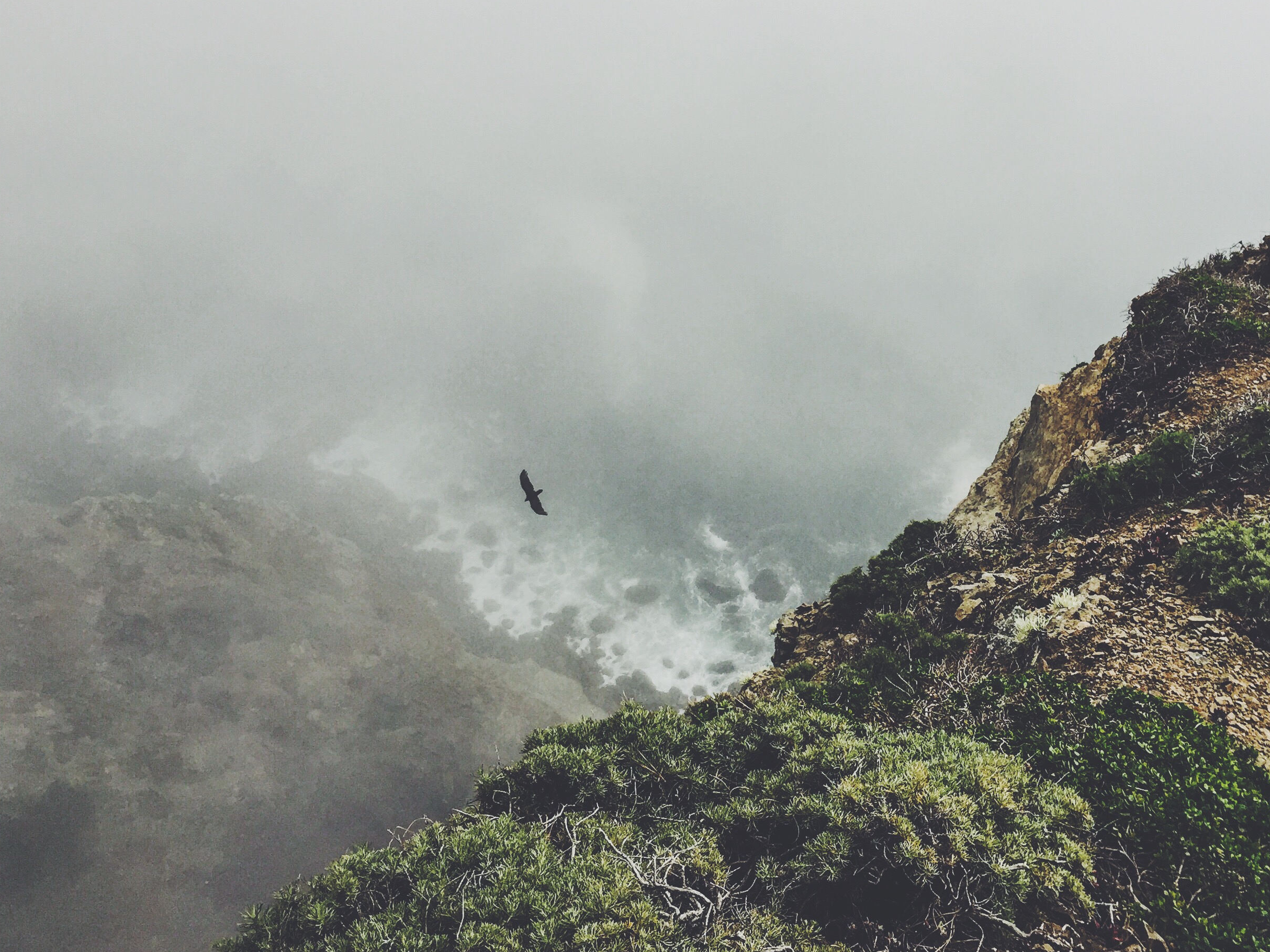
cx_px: 755
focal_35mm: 39
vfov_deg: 36.5
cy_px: 333
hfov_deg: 47.6
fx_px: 1431
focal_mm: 4.15
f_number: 2.2
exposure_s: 1/3300
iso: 32
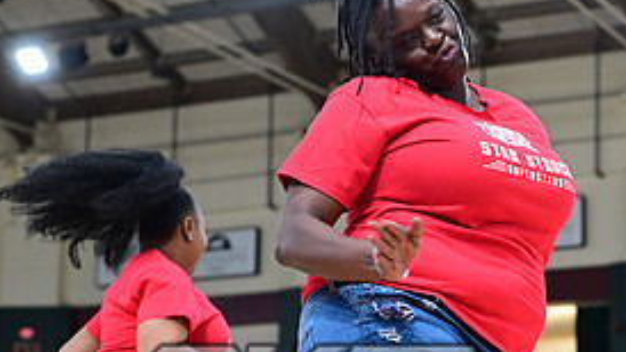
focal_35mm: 111
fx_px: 1842
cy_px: 407
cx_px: 473
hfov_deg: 19.1
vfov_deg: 10.7
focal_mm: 50
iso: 6400
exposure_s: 1/1000
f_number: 3.2
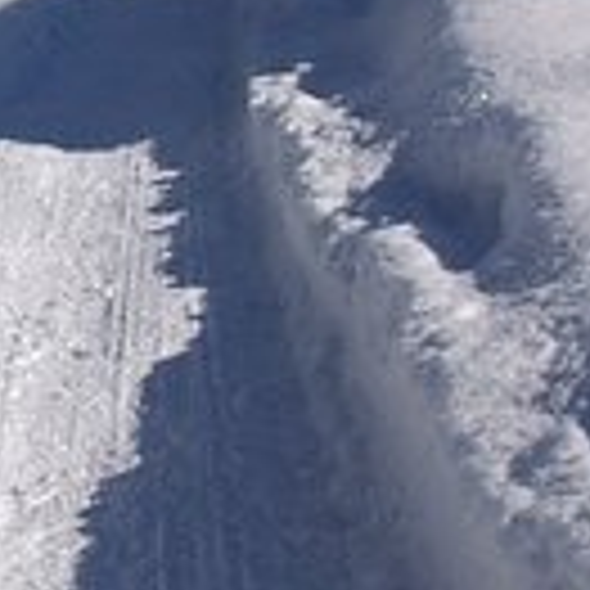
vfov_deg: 12.3
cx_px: -108
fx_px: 2700
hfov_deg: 12.2
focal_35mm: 140
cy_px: 18
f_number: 8
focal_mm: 18
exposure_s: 1/2000
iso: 200
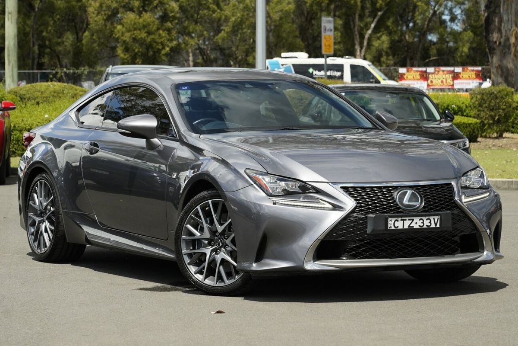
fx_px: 1511
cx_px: 259
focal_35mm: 105
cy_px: 173
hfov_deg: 19.5
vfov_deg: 13.0
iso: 1000
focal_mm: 105
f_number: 7.1
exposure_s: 1/1250
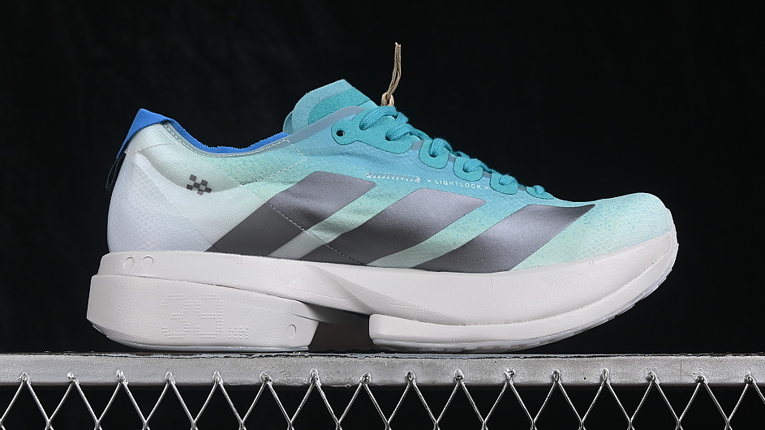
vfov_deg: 13.4
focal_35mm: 90
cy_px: 172
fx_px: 1825
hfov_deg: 23.7
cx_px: 365
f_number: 8
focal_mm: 50
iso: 160
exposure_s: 1/80
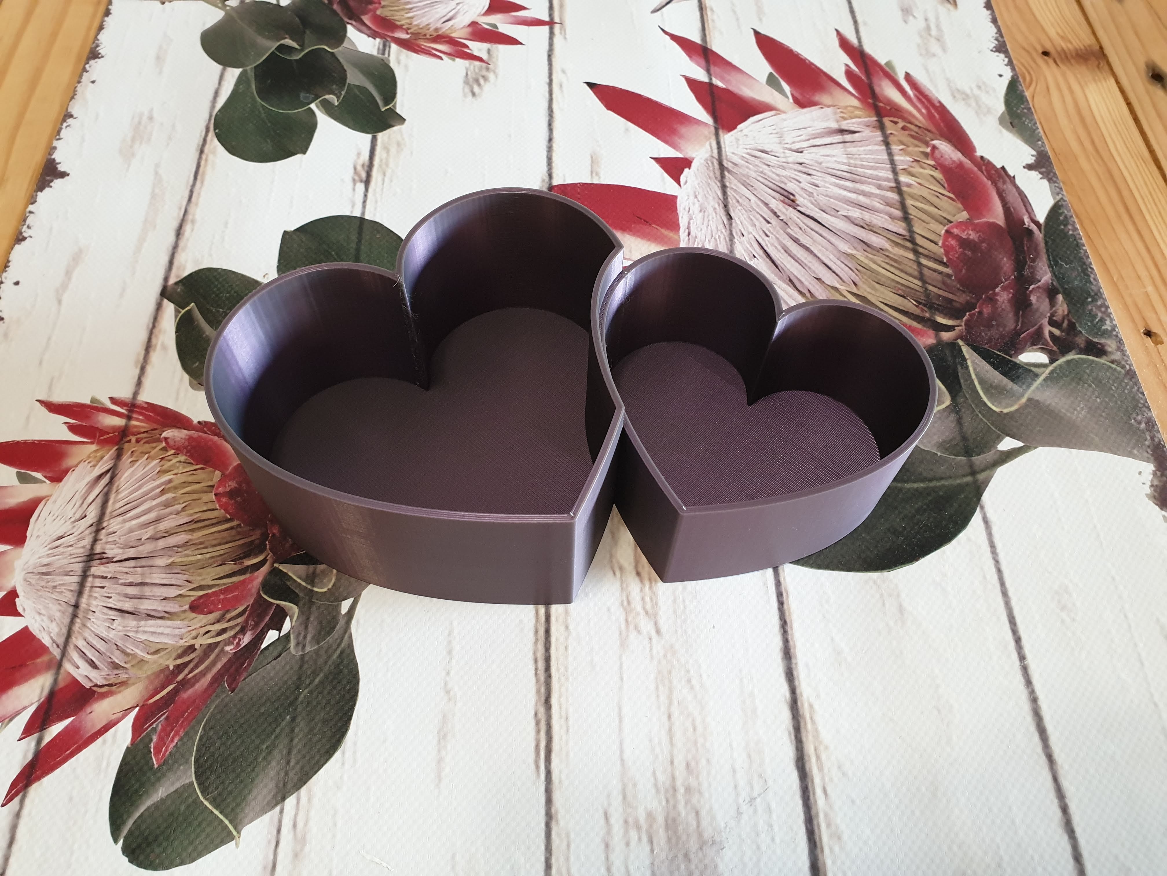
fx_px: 877
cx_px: 584
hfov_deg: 67.3
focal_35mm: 26
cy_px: 438
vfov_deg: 53.1
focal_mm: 4.3
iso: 400
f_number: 2.4
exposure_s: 1/50
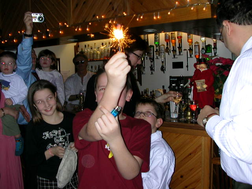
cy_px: 94
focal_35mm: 37
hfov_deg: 50.1
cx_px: 126
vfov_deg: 38.7
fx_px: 269
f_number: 2.7
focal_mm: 5.6
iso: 100
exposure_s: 1/59.9
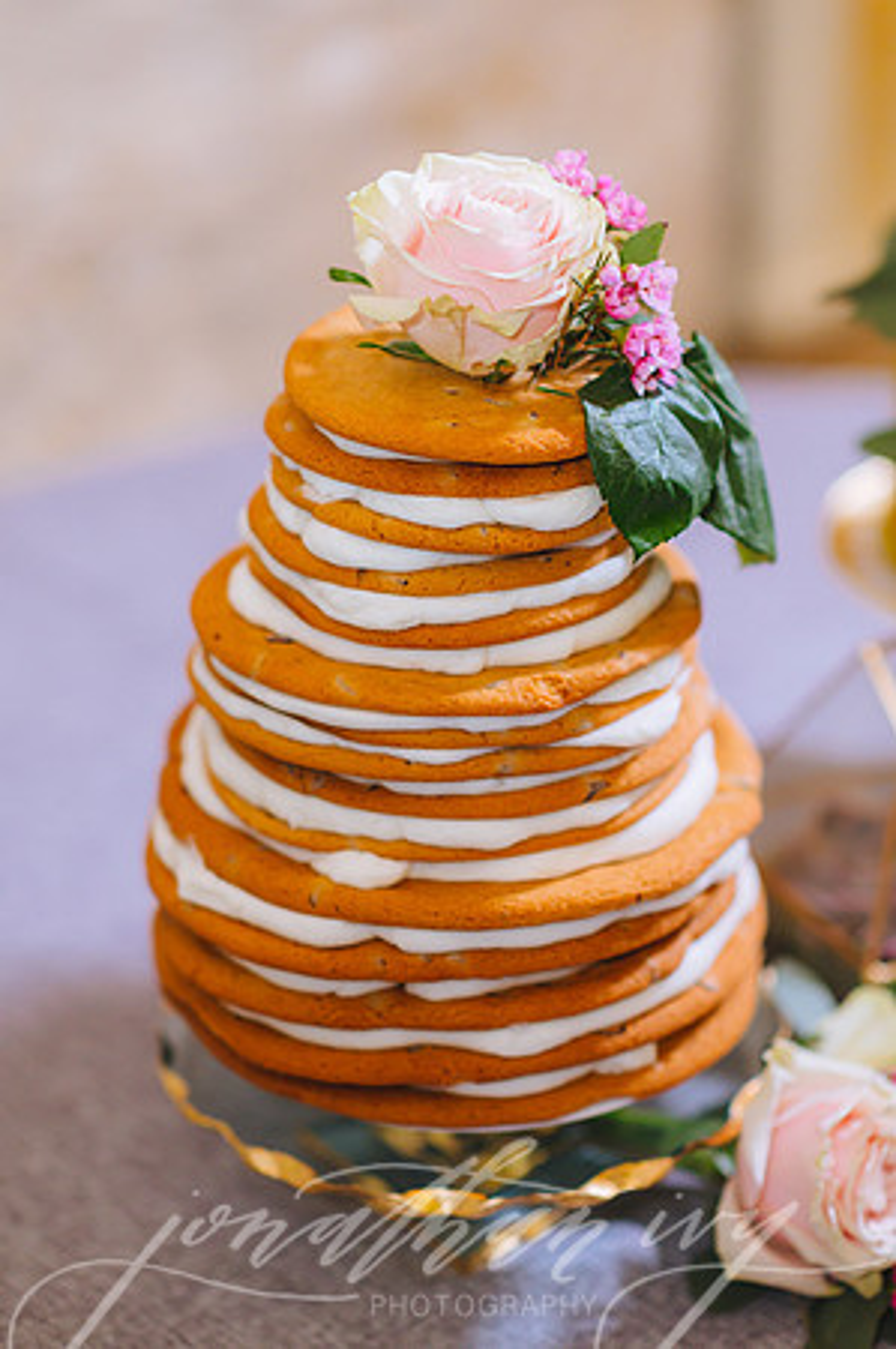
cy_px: 674
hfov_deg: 16.0
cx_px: 448
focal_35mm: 85
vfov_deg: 23.9
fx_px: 3180
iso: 1600
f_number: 2
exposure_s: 1/100
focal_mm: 85
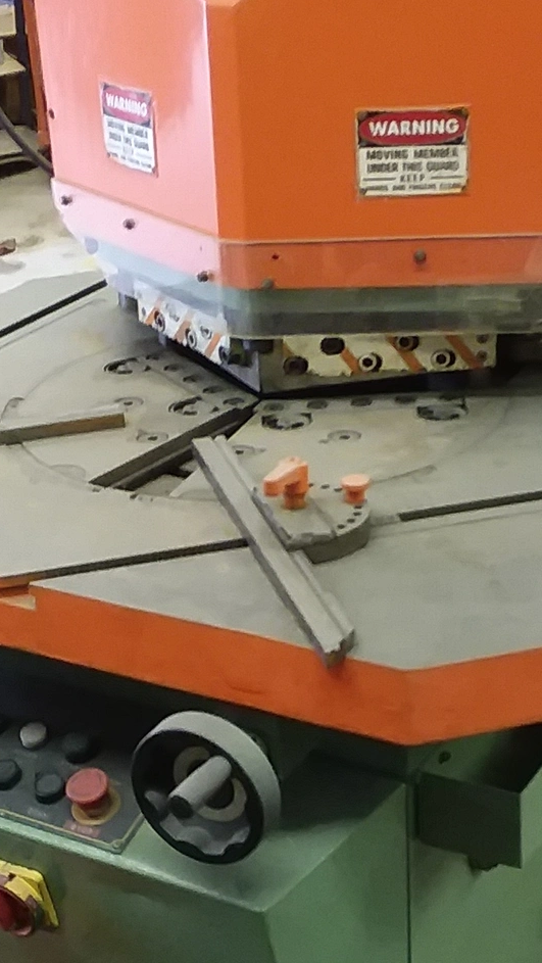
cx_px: 262
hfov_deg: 18.0
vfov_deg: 31.3
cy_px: 587
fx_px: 1710
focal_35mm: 67
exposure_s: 1/24
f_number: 1.9
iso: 160
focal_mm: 2.47
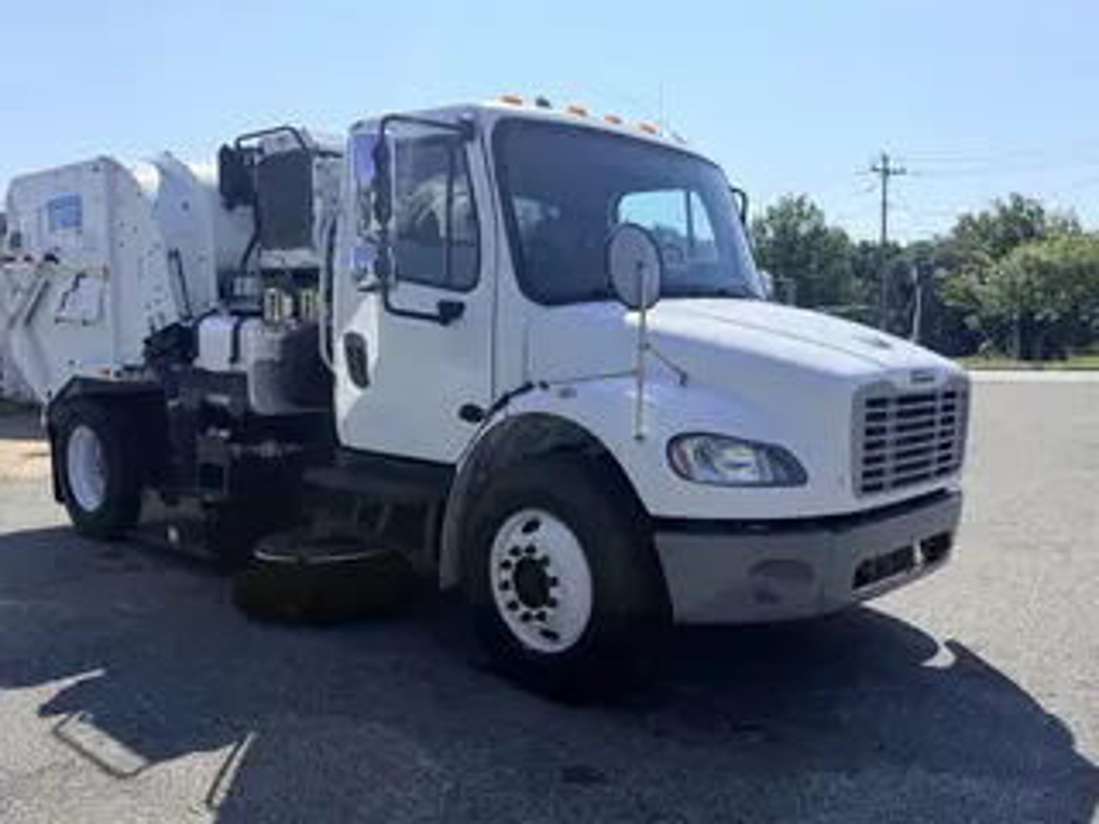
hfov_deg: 59.9
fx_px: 952
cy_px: 488
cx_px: 522
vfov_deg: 46.6
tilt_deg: -8.7
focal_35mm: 30
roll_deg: -0.9
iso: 100
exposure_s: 1/6711
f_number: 1.78
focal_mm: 6.76
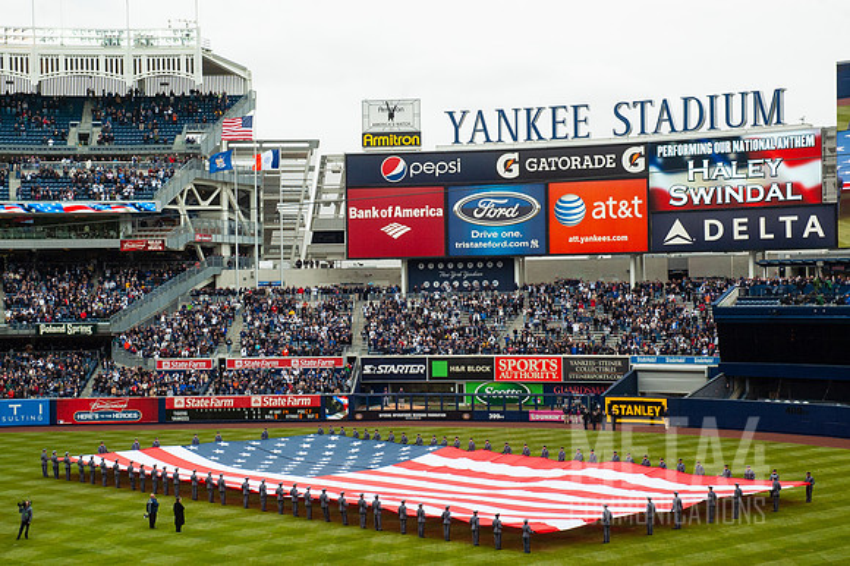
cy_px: 283
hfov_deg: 30.5
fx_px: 1557
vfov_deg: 20.6
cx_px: 425
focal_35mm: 66
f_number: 9
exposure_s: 1/320
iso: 320
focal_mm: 44
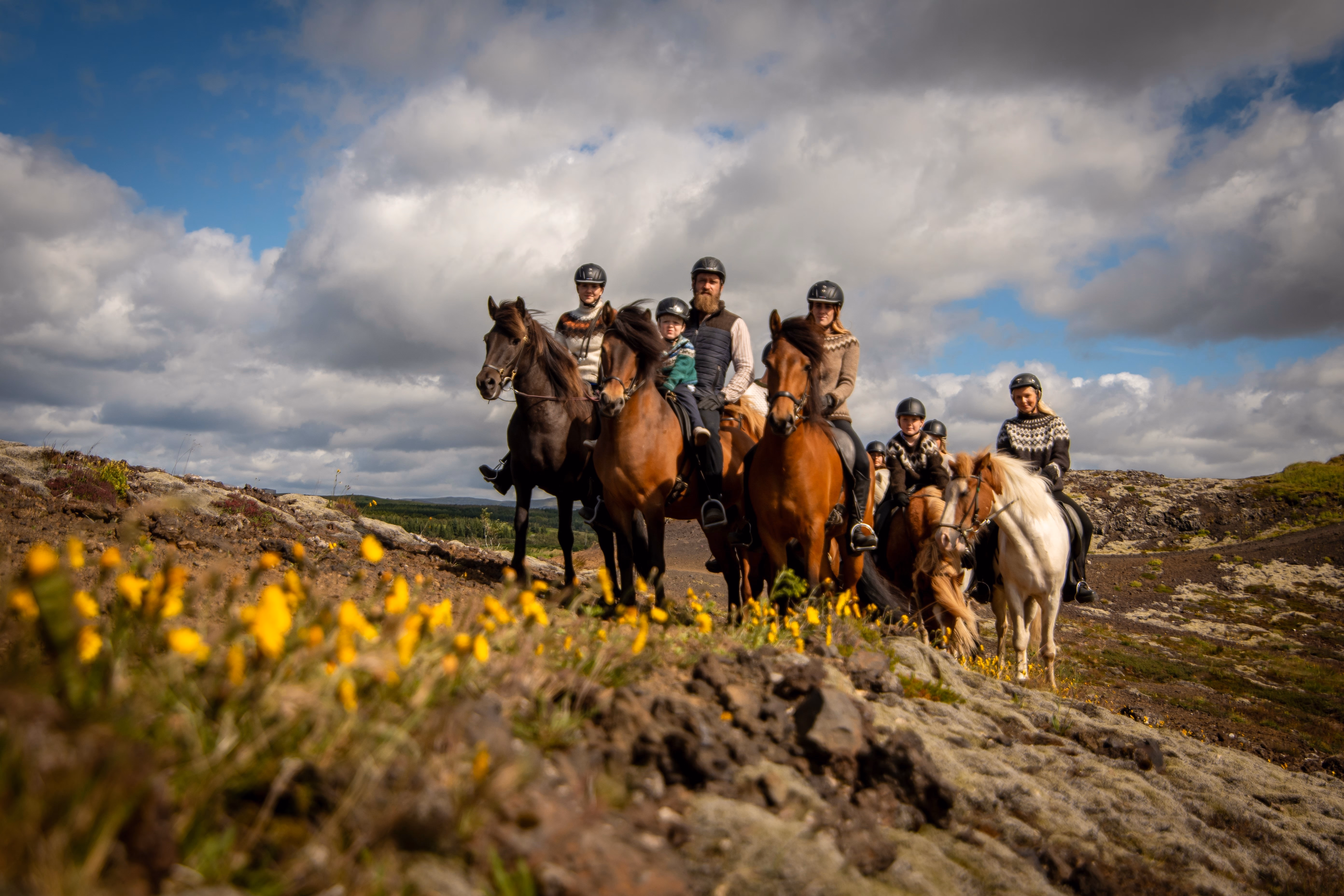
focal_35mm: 42
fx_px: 1568
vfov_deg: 31.9
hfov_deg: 46.4
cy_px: 448
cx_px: 672
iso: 125
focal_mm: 28
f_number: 2.8
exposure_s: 1/4000
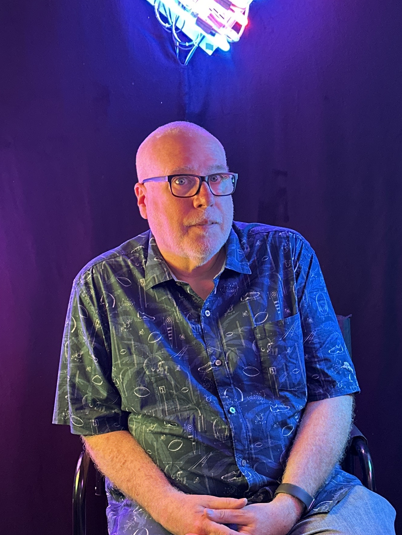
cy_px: 342
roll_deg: +0.6
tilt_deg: -4.4
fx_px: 851
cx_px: 216
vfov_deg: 34.7
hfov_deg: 26.6
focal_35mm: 55
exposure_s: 1/40
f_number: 1.78
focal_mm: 6.86
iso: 640
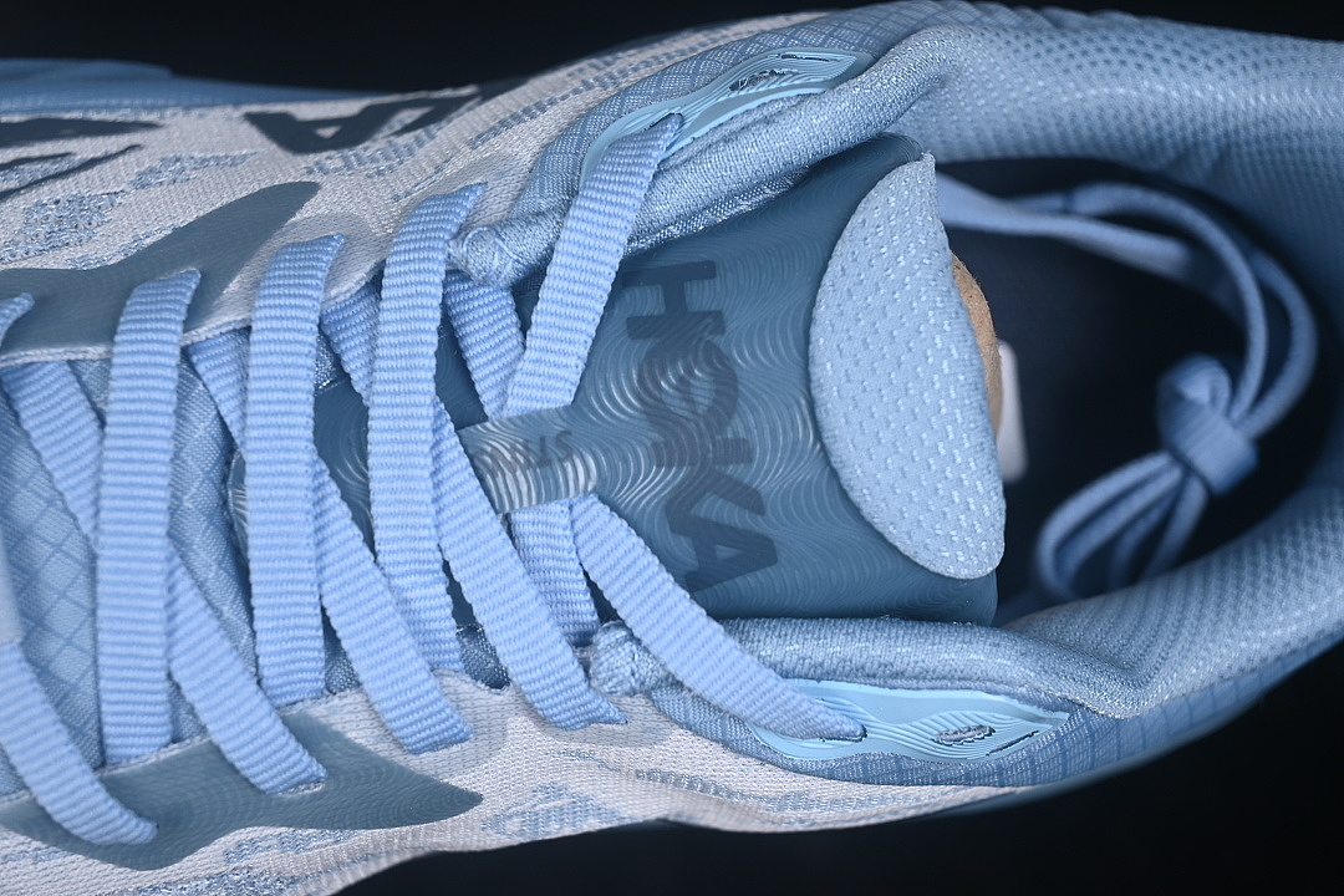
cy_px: 448
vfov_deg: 18.2
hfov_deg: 27.0
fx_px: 2800
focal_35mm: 75
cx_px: 672
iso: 160
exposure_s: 1/80
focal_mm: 50
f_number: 7.1
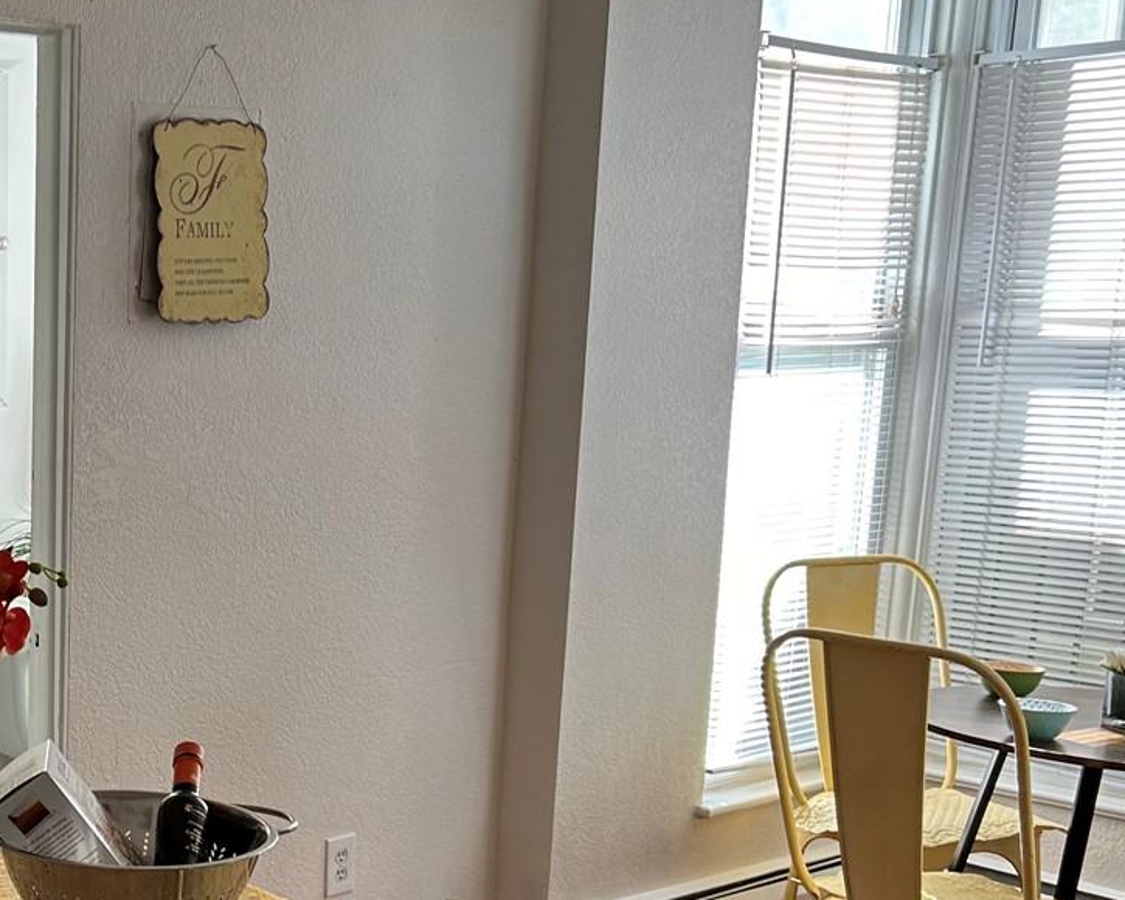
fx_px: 1865
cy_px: 715
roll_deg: +0.0
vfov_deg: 26.6
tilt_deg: -11.3
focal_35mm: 56
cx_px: -29
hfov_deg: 30.9
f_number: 1.5
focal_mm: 5.7
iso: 50
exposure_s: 1/121
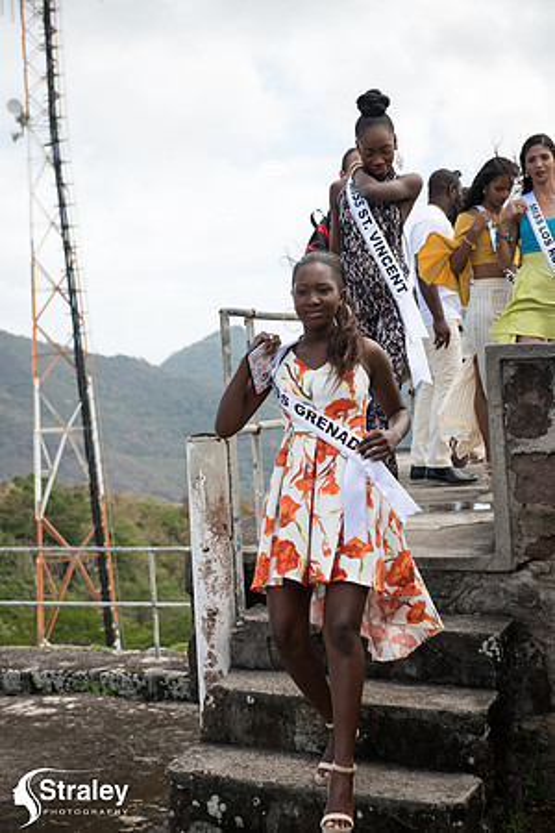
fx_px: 1619
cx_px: 278
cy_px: 416
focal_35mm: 70
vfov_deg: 28.8
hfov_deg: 19.5
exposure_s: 1/160
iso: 64
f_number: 5.6
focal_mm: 70
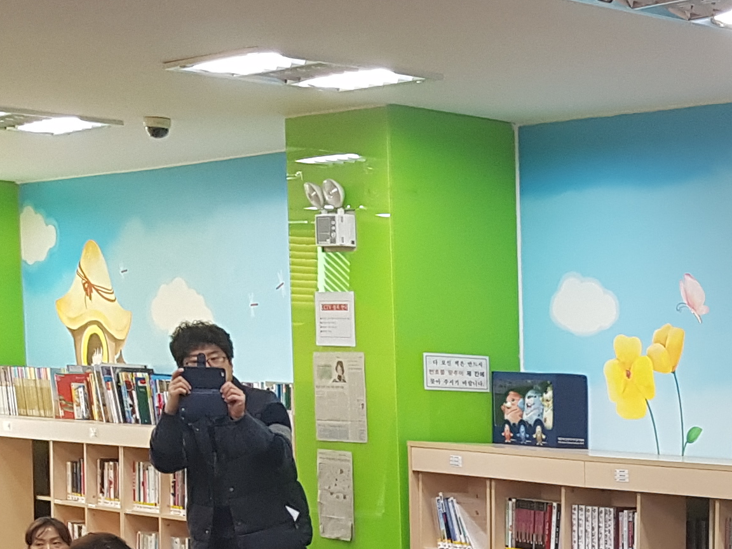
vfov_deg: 15.7
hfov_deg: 19.3
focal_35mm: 91
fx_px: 1924
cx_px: 1040
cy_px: 647
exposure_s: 1/60
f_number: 1.7
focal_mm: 4.2
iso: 100
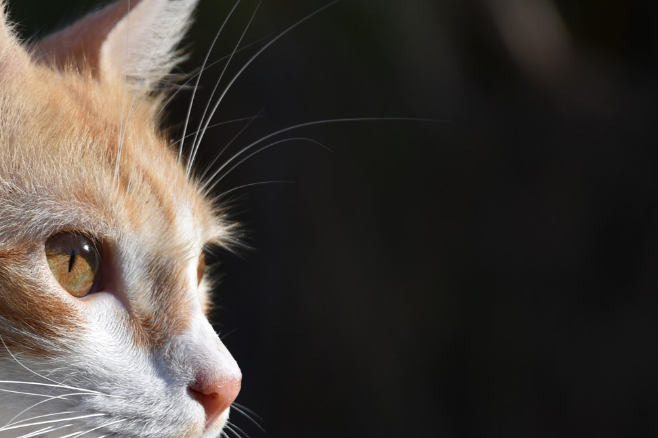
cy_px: 335
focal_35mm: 332
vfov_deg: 4.1
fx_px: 6068
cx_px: -18
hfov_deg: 6.2
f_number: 5.6
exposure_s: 1/640
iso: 100
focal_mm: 105
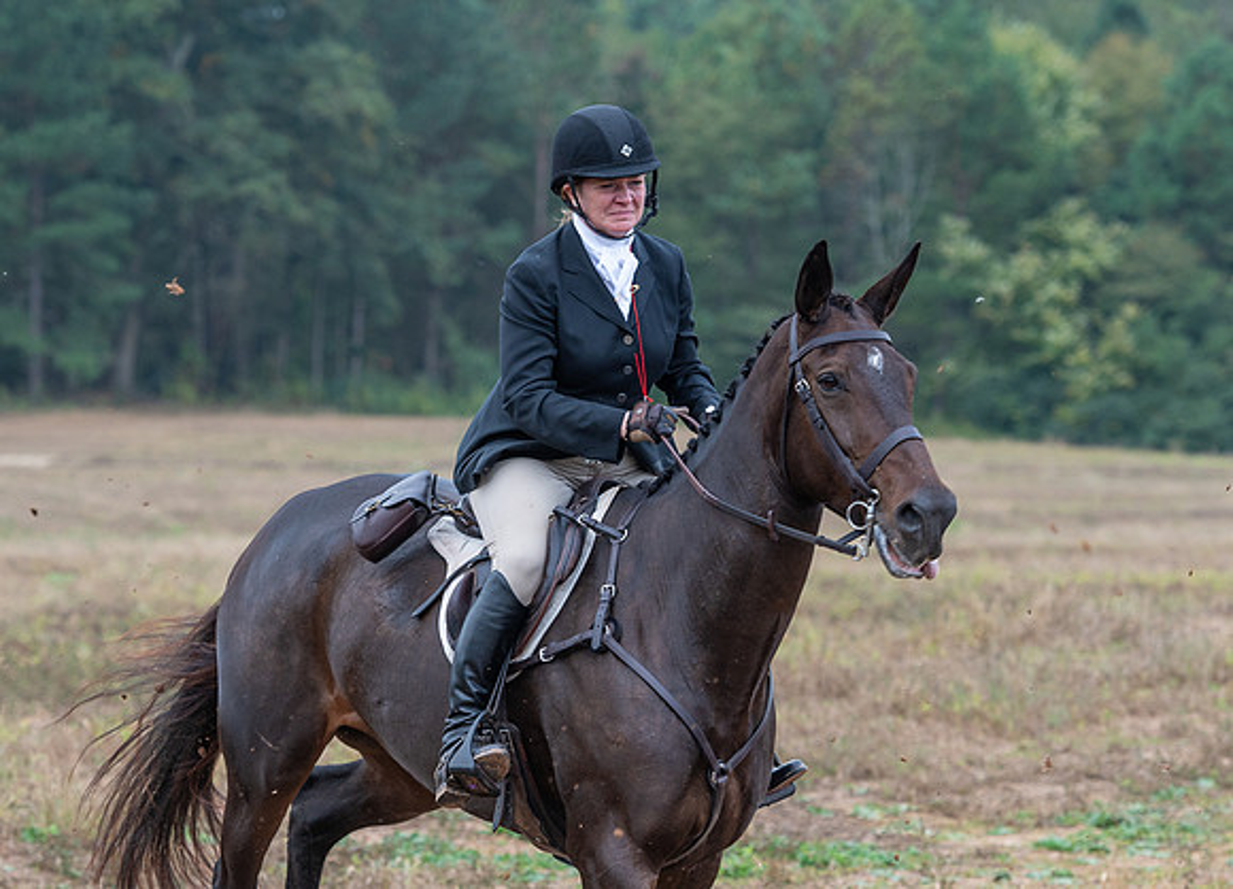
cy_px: 665
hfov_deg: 9.4
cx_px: 464
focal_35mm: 213
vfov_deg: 6.8
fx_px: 7466
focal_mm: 130
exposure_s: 1/500
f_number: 4
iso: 500
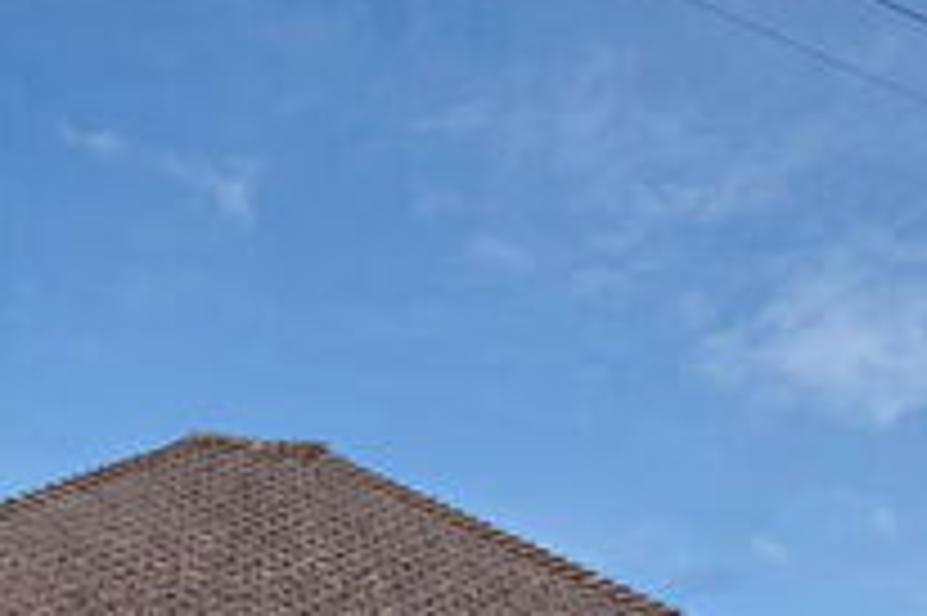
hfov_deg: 38.3
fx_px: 1312
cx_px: 274
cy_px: 946
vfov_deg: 21.7
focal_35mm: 51
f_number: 11
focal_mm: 10
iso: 400
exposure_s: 1/500
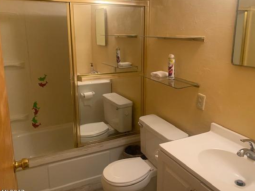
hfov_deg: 58.3
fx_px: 228
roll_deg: -0.2
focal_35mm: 31
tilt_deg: -13.0
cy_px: 88
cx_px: 132
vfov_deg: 45.4
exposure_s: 1/60
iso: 250
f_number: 1.8
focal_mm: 4.25
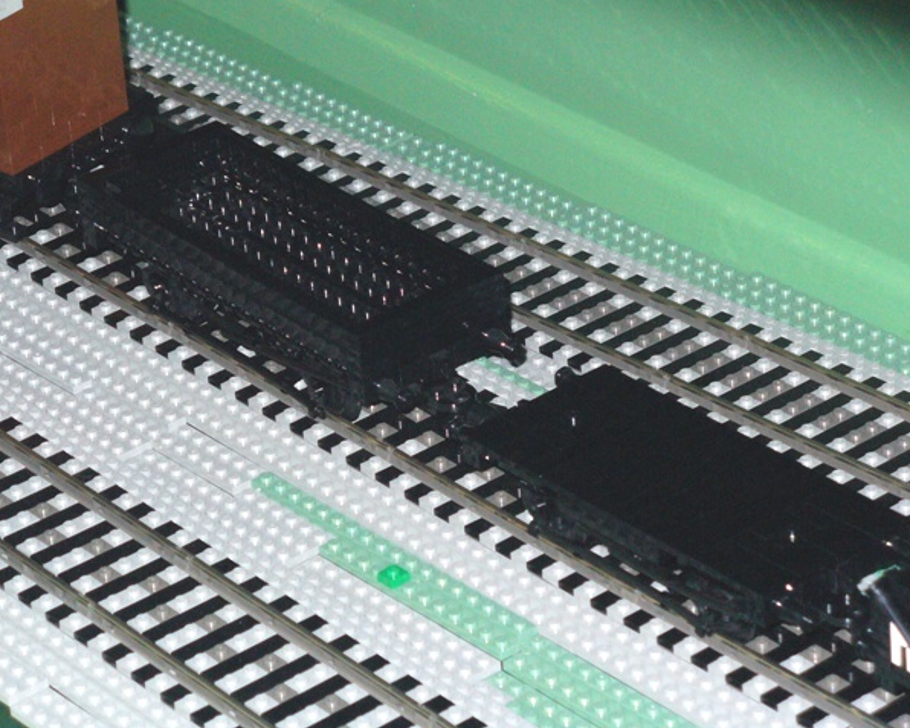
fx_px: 4148
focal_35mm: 154
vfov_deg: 10.0
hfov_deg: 12.5
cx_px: 428
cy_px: 363
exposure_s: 1/60
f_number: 3.9
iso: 400
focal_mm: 24.3
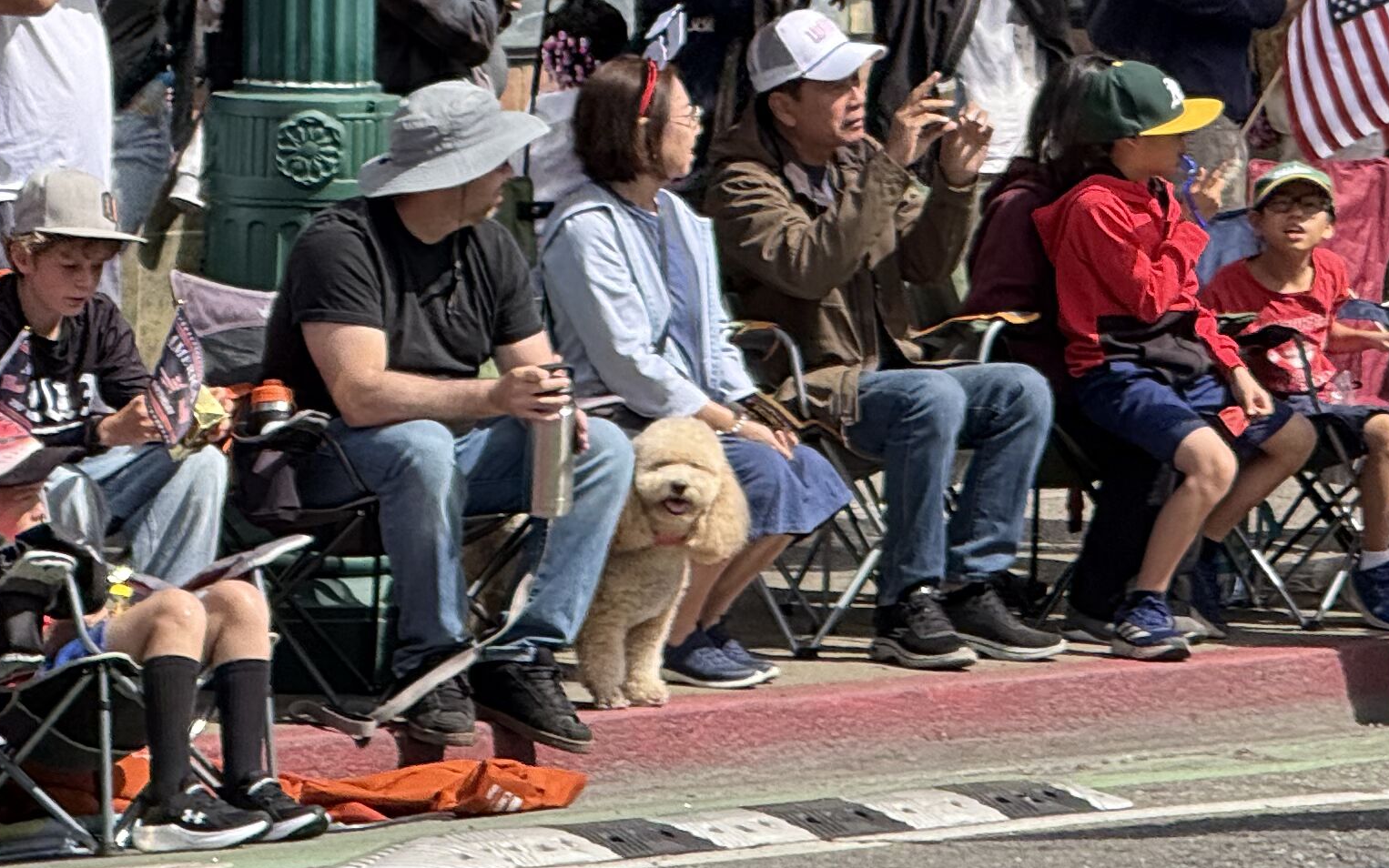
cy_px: -300
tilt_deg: +0.7
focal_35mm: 336
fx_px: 12720
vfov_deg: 3.9
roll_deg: +0.1
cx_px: 1807
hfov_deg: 6.2
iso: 64
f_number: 2.8
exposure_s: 1/1018
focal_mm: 15.66
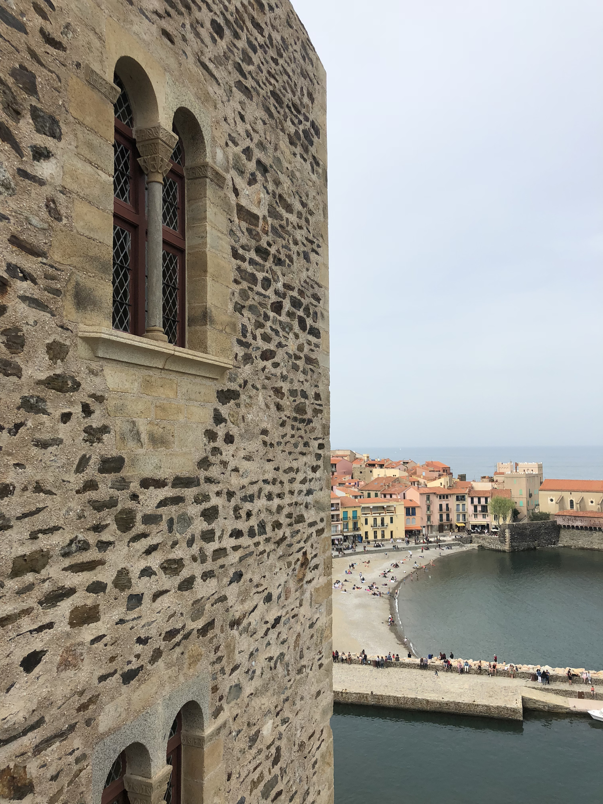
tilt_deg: +5.1
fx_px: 650
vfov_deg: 63.4
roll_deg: +1.0
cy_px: 402
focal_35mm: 28
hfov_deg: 49.7
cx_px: 302
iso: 25
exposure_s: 1/2183
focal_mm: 4
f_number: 1.8
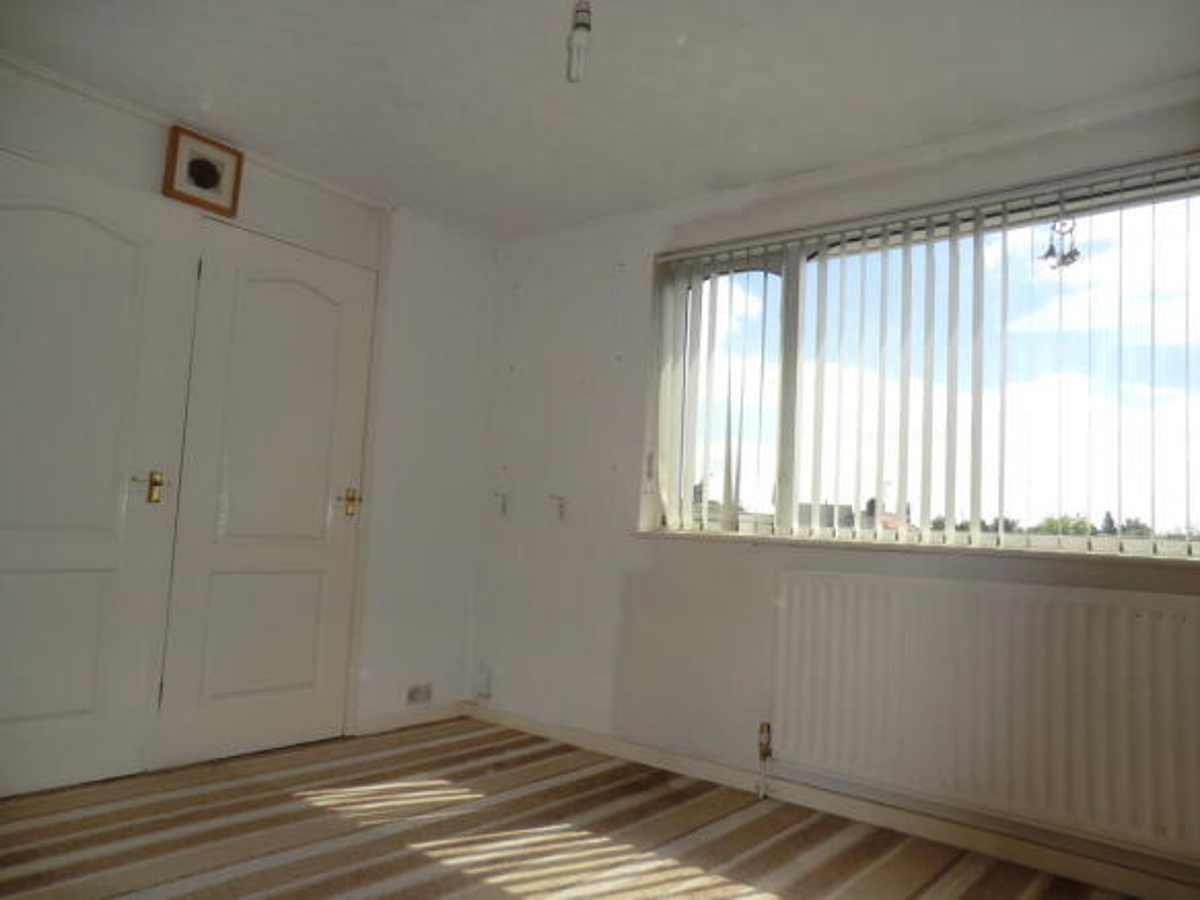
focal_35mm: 24
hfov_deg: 71.6
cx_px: 600
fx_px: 832
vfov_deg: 56.8
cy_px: 450
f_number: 3.2
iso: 64
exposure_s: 1/400
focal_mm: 4.3
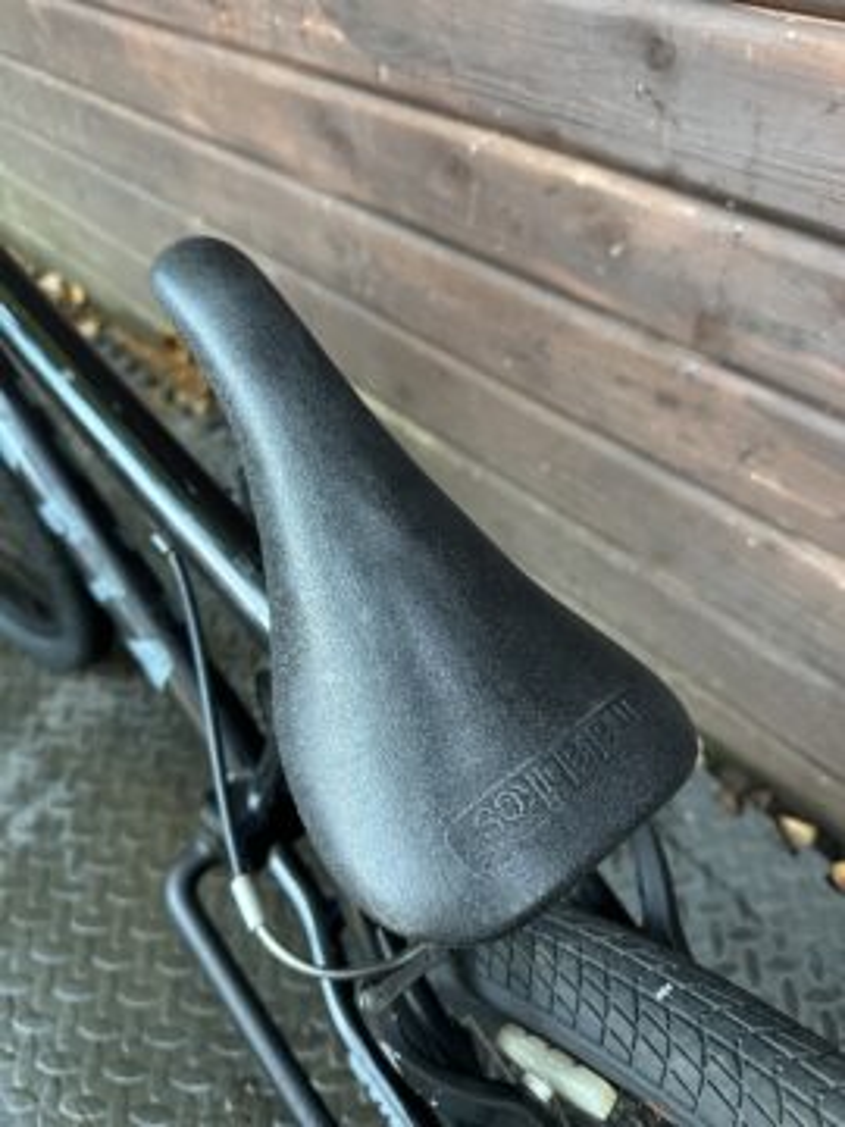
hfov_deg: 56.8
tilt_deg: -46.4
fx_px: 781
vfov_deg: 71.6
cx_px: 422
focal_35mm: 24
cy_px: 564
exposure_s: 1/60
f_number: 1.78
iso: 400
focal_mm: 6.86
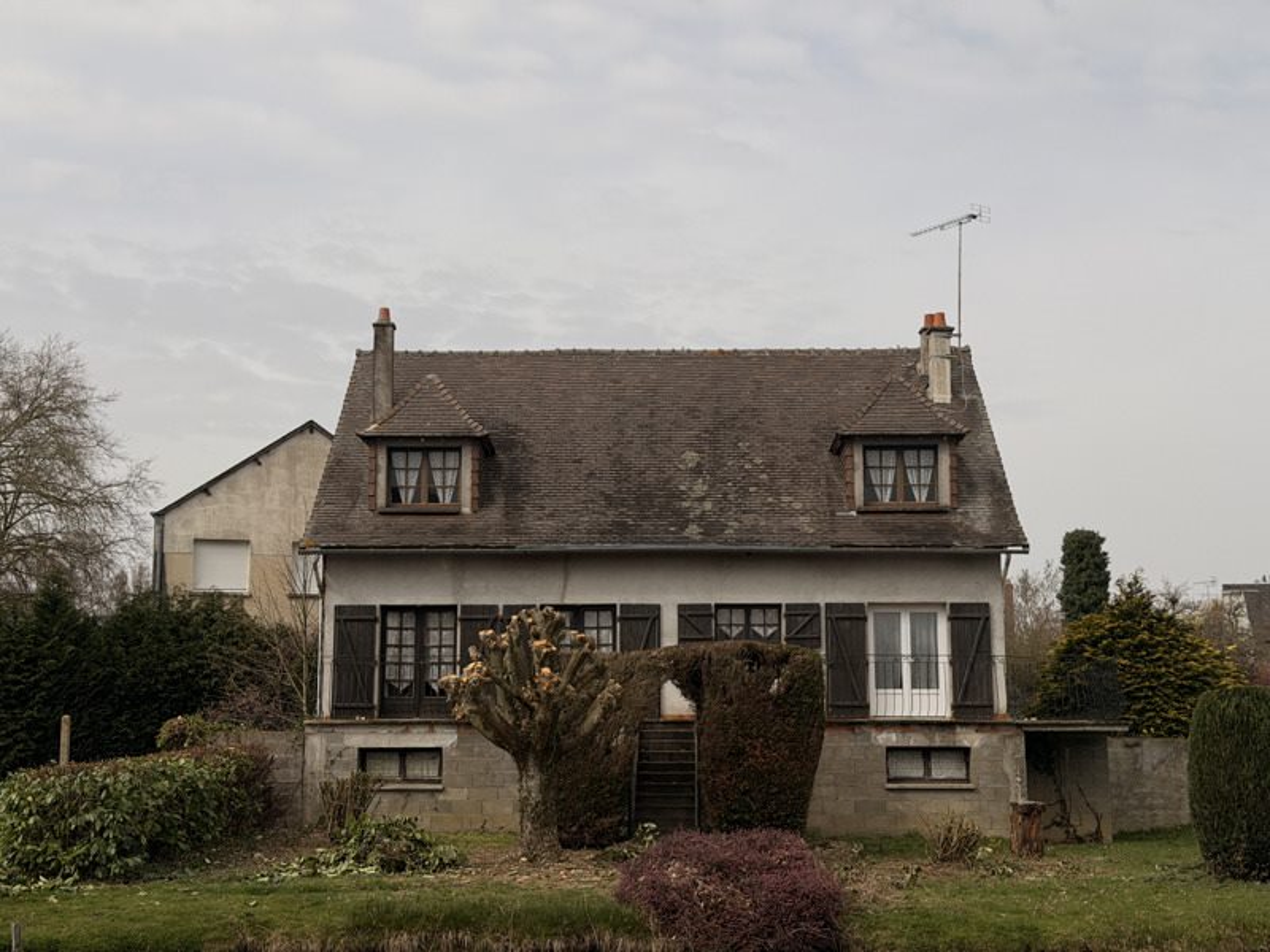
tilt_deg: +8.7
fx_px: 1761
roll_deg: +0.1
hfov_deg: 39.7
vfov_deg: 30.3
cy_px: 476
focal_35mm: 48
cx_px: 635
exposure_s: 1/13333
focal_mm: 6.76
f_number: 1.78
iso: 80
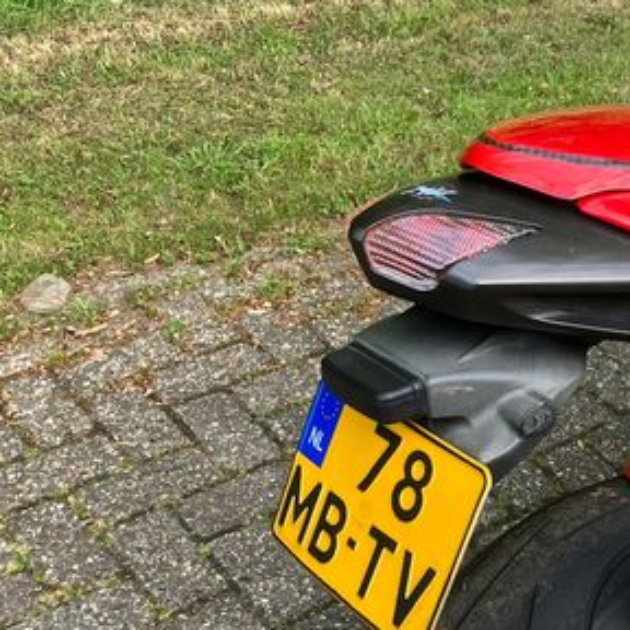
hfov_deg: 29.8
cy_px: 512
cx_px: 567
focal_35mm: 55
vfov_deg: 30.3
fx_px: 1132
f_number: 1.8
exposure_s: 1/126
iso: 25
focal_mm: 3.99
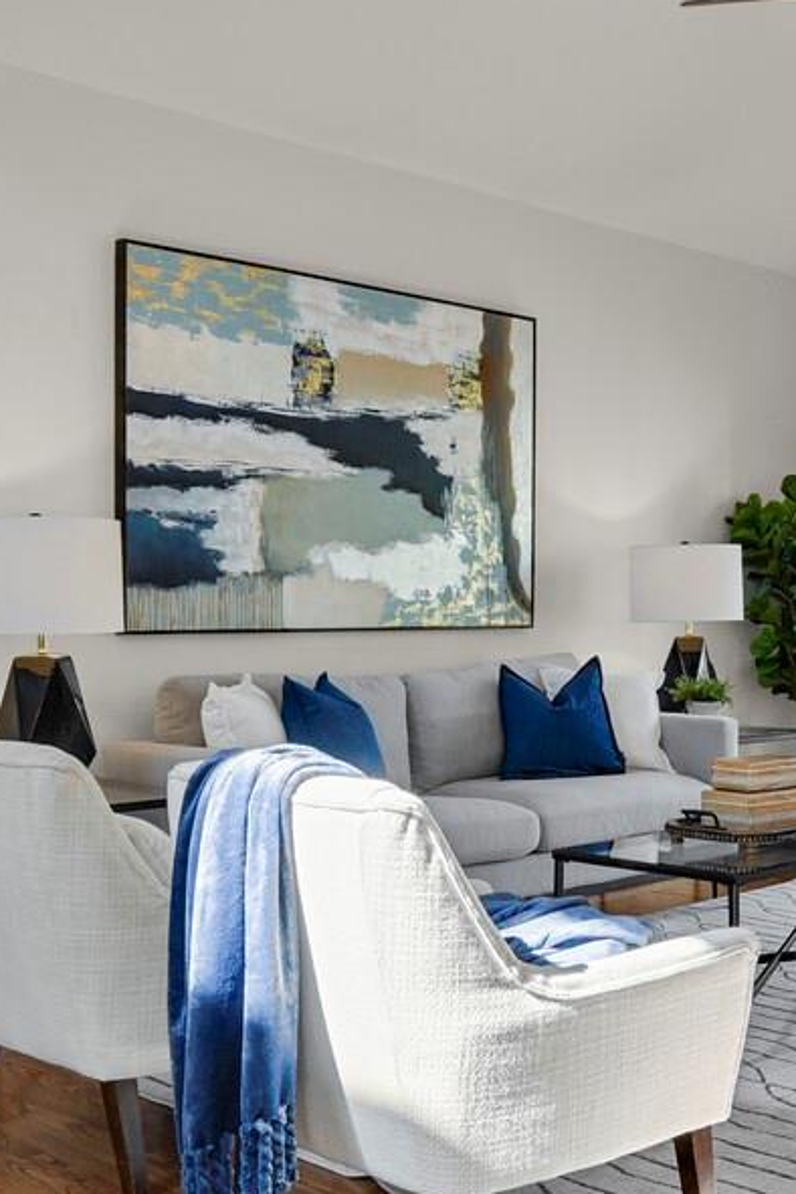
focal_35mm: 46
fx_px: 1526
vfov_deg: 42.7
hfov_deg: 28.8
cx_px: 587
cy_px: 614
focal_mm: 17
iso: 1000
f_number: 8
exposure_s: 1/20
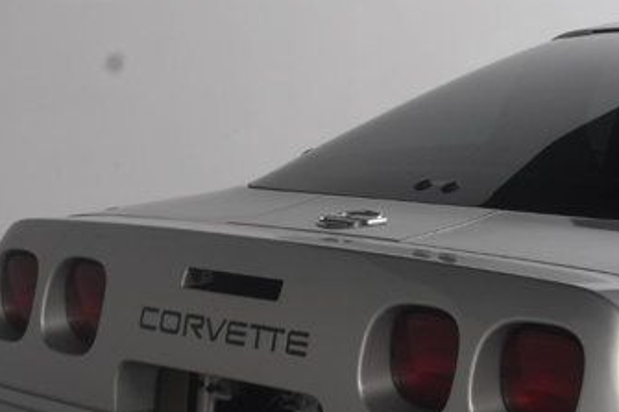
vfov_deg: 12.4
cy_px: 345
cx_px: 761
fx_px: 1890
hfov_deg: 17.6
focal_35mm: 110
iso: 100
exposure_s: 1/160
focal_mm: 24
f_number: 11
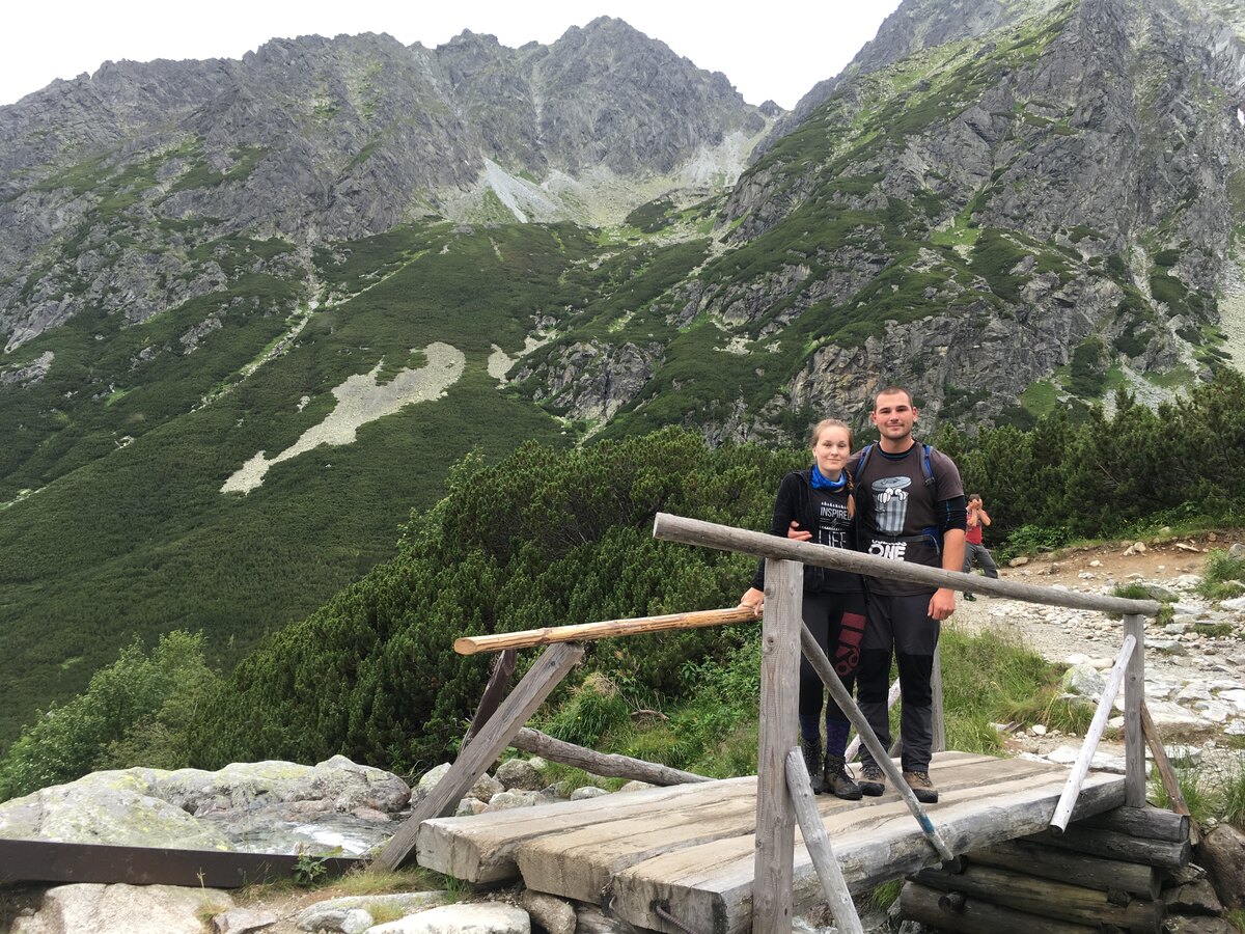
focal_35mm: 29
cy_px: 467
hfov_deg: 61.7
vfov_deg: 48.2
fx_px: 1043
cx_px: 622
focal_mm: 4.15
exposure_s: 1/150
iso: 25
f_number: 2.2
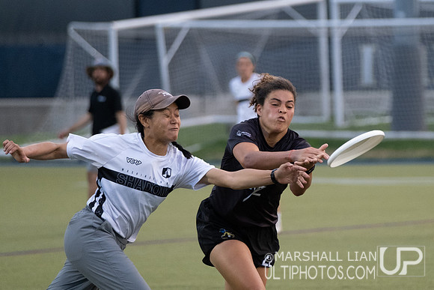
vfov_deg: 3.6
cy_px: 101
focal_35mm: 378
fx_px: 4561
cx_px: 307
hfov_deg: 5.4
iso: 1250
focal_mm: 140
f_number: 2.8
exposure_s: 1/1600
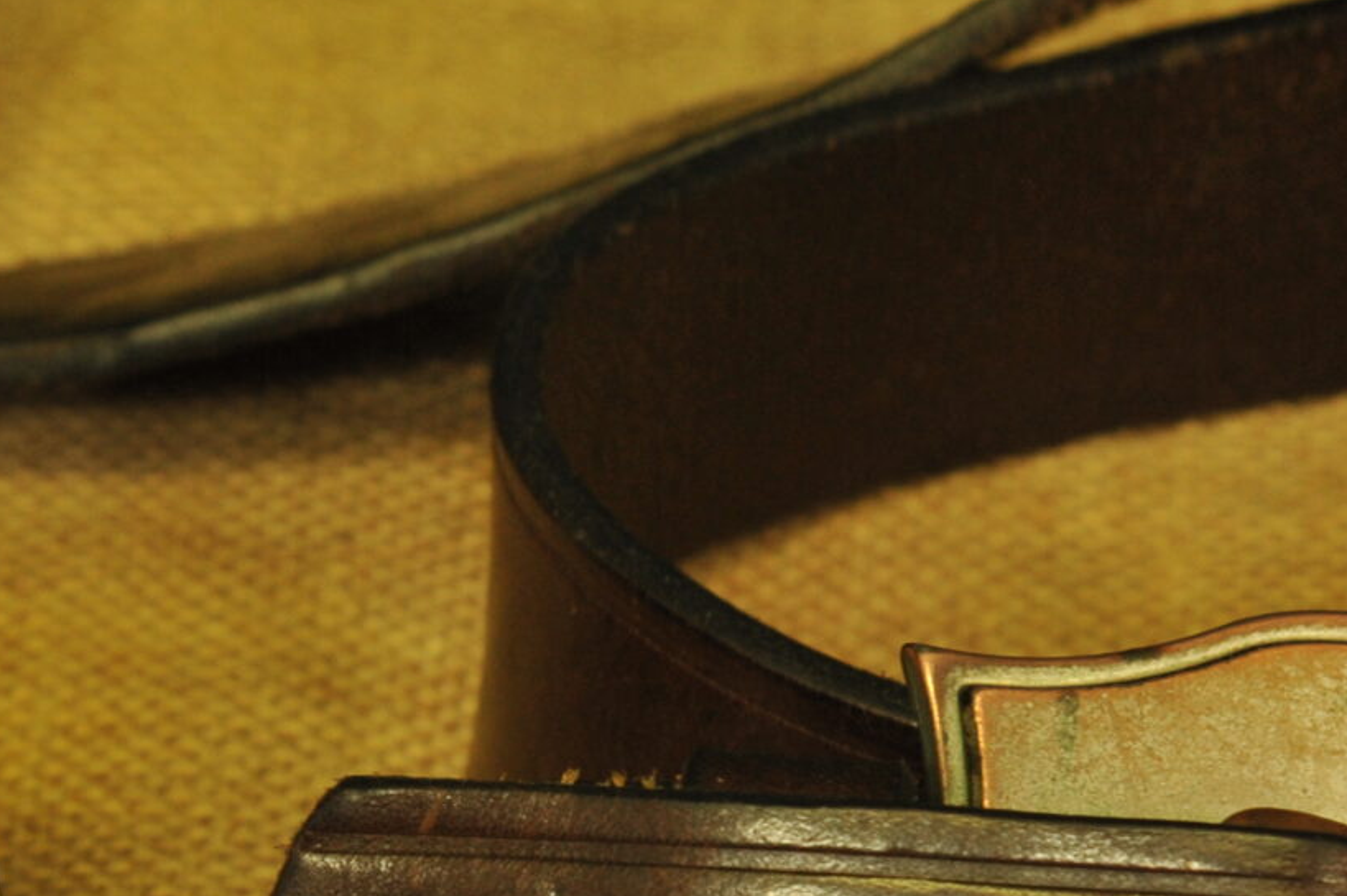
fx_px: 14022
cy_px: 499
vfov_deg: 3.7
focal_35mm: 375
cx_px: -755
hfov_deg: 5.4
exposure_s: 1/40
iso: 1250
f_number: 8
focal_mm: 120
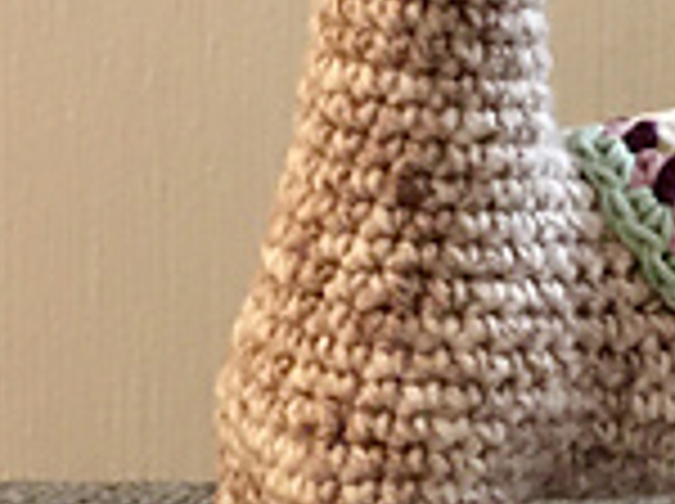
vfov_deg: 11.9
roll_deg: -1.4
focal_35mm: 124
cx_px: 666
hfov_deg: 15.6
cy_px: 130
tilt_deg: -11.1
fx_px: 2414
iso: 500
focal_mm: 4.15
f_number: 2.2
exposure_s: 1/17
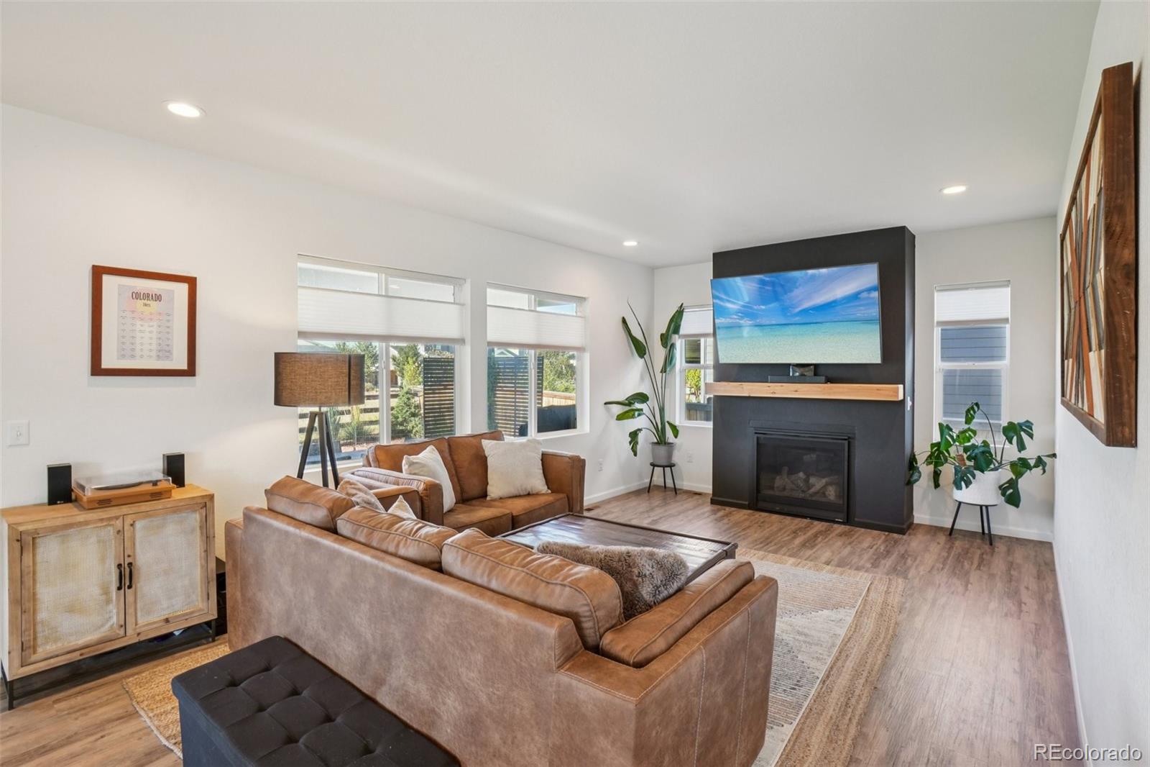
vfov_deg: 72.0
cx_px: 575
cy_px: 384
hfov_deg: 95.0
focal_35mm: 16
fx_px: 527
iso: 400
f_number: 8
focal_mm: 11
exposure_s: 1/15
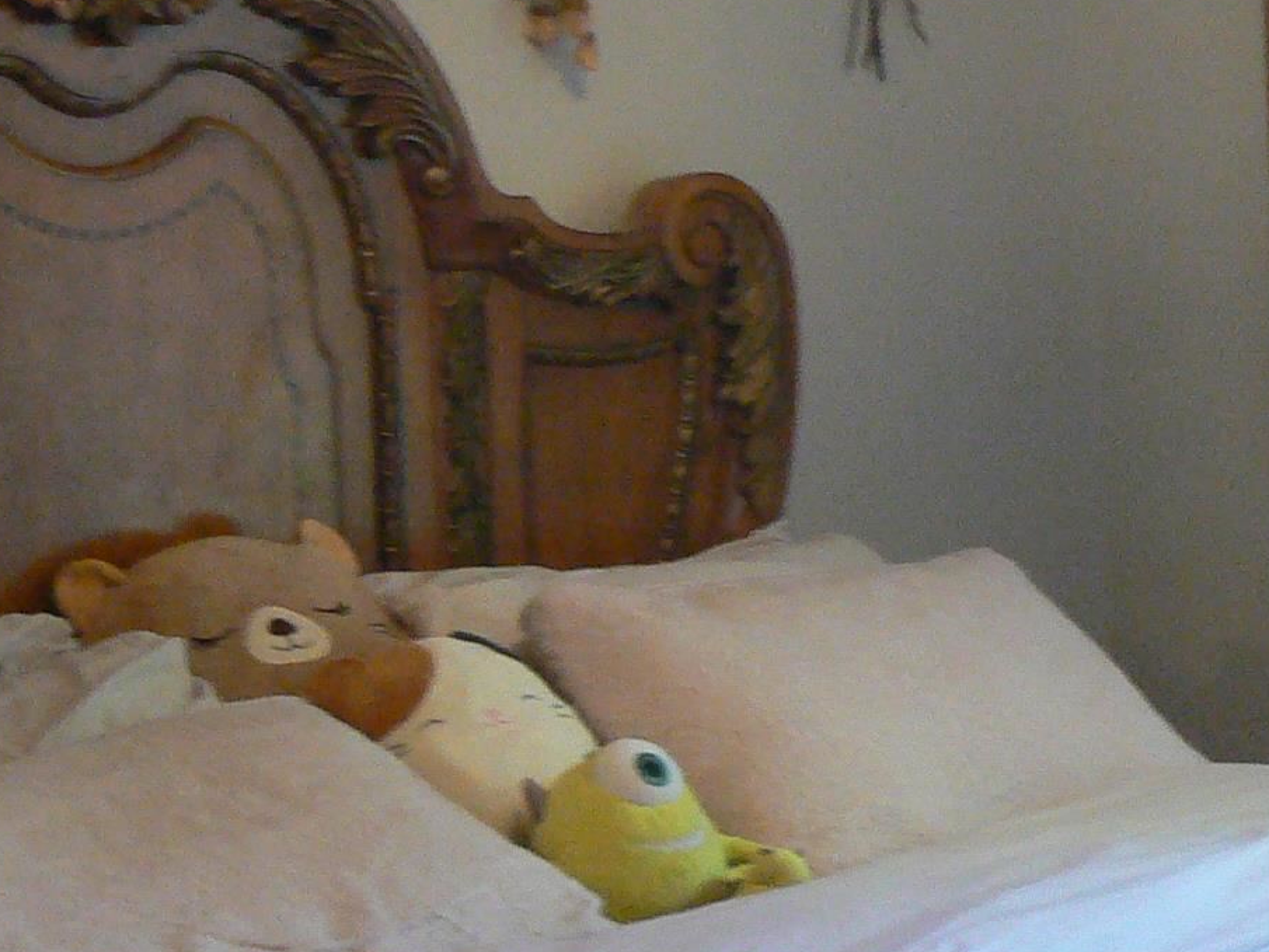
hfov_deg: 17.1
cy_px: 338
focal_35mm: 112
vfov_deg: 13.2
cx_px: 1350
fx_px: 4106
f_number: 2.8
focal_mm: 6
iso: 200
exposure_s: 1/25
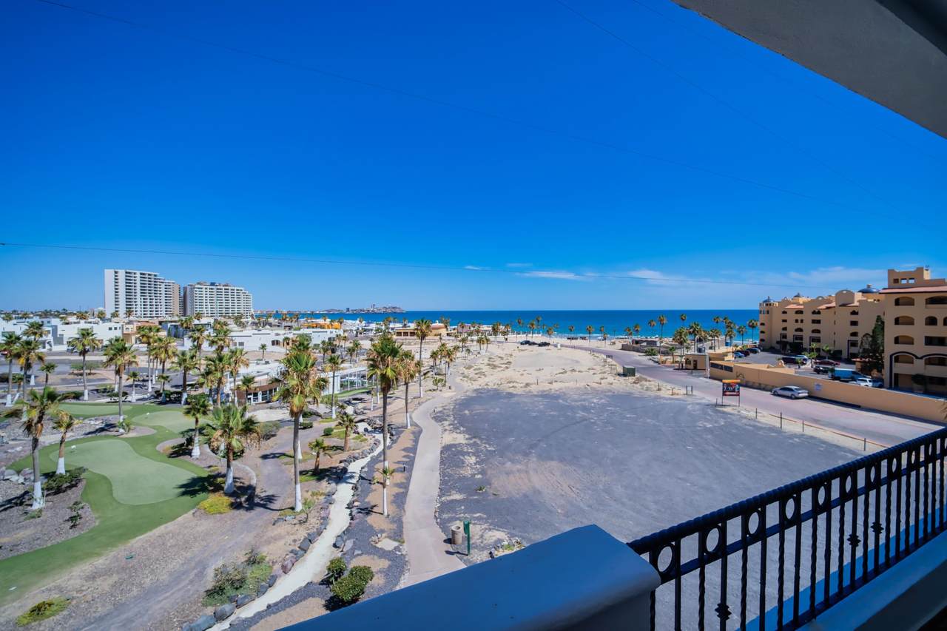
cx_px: 474
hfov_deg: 104.3
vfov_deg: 81.2
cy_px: 316
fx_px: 368
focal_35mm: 14
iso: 50
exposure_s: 1/350
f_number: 5.6
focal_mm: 14
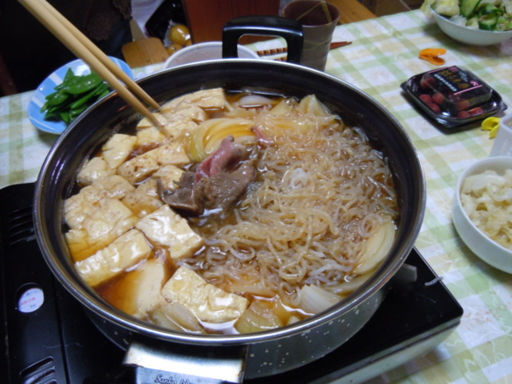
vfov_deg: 46.8
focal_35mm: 30
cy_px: 192
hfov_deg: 60.0
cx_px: 256
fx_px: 444
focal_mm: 5.4
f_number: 3.5
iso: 400
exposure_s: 1/15
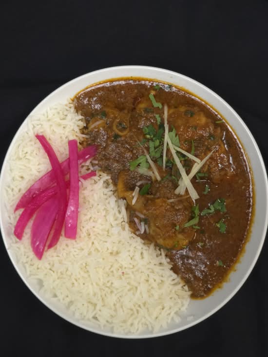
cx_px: 134
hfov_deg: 21.3
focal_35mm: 69
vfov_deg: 28.2
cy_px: 178
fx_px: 712
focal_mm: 7.9
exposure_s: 1/30
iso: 80
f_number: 2.4
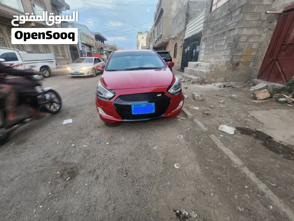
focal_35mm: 13
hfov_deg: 106.2
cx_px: 147
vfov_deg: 89.9
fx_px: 110
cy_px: 110
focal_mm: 2.2
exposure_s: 1/60.2
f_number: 2.2
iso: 320
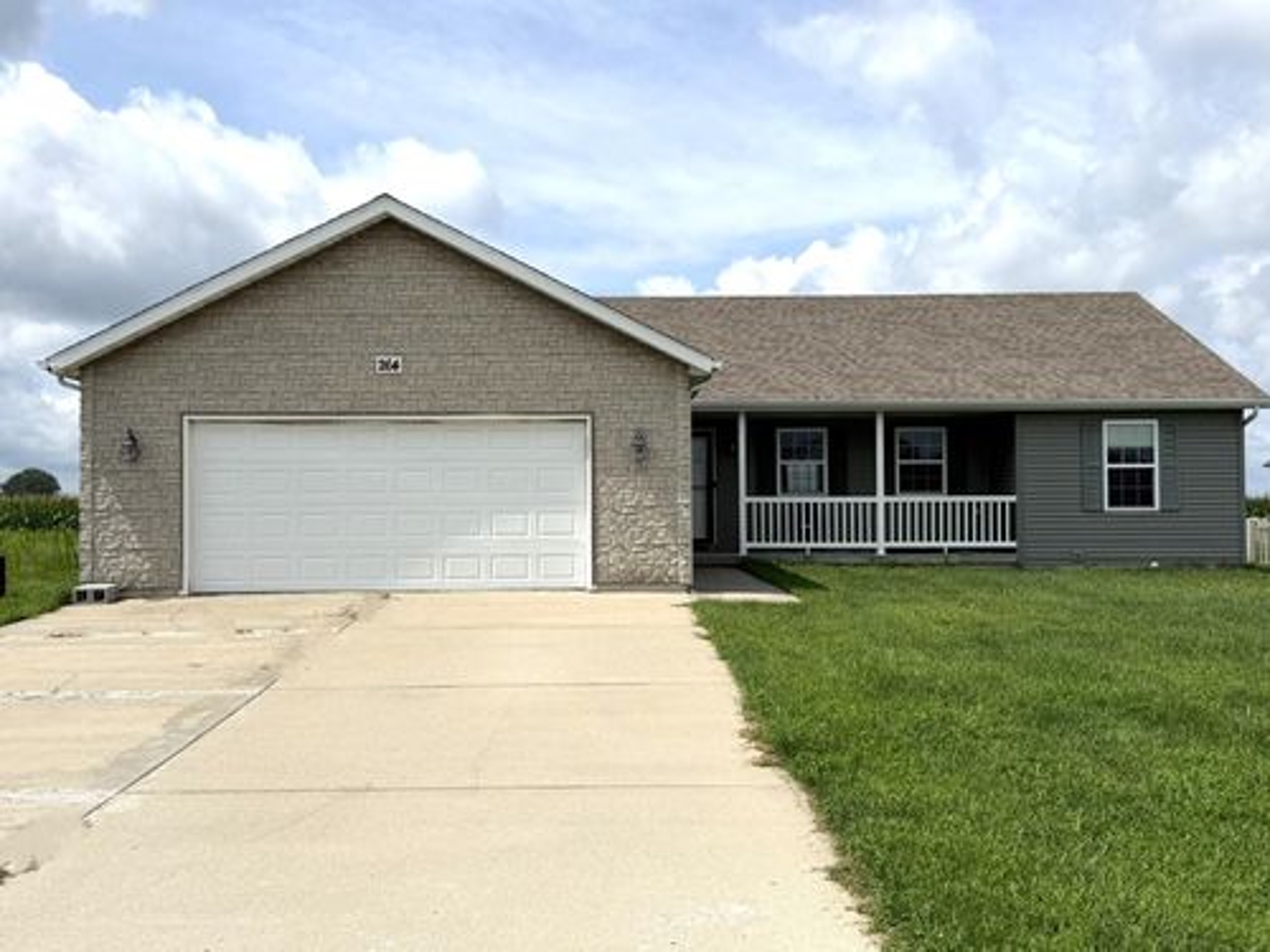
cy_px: 476
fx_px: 1321
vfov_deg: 39.7
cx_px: 635
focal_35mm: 36
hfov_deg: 51.4
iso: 80
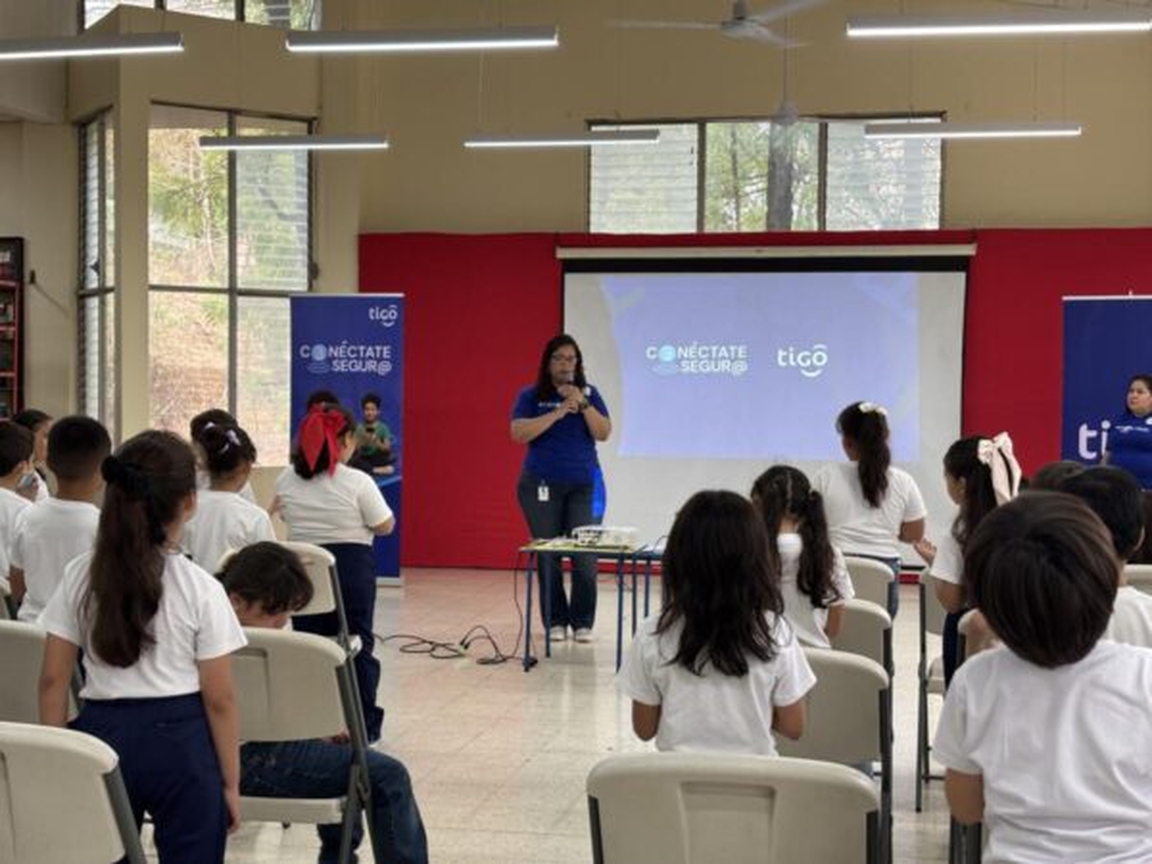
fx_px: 1731
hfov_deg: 36.8
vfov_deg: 28.0
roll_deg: -0.9
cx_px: 576
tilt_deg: -3.2
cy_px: 432
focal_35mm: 52
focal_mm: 5.96
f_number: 1.6
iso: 50
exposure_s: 1/60
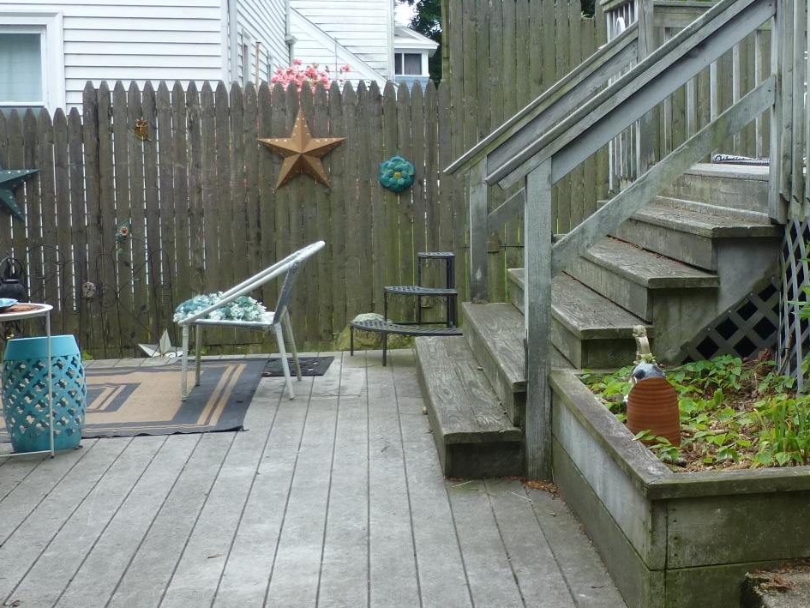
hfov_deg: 35.5
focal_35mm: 52
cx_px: 663
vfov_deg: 28.0
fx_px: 1217
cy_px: 243
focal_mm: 4.3
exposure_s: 1/100
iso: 100
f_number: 3.5
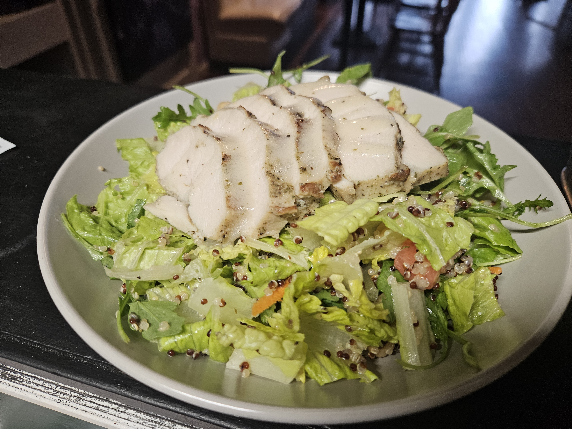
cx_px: 286
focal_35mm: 23
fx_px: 380
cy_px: 214
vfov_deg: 58.9
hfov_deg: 73.9
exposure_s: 1/120
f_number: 1.8
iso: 200
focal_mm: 5.4
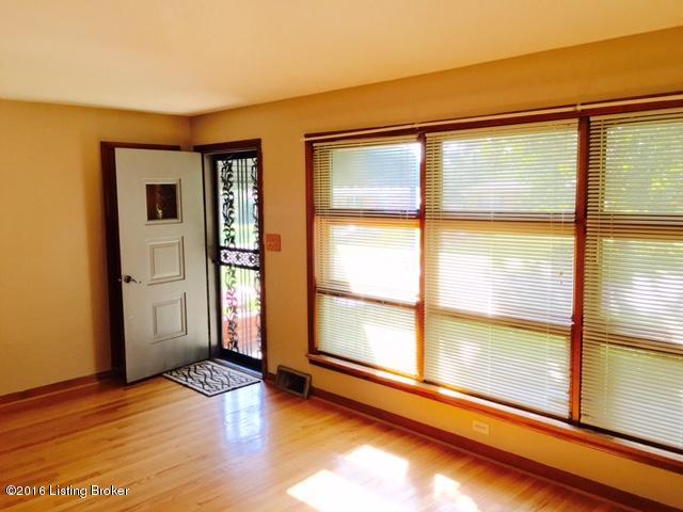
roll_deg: +1.0
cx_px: 342
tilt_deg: -4.6
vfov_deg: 48.2
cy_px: 256
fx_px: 572
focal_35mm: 29
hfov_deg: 61.7
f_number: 2.2
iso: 40
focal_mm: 4.15
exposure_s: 1/120
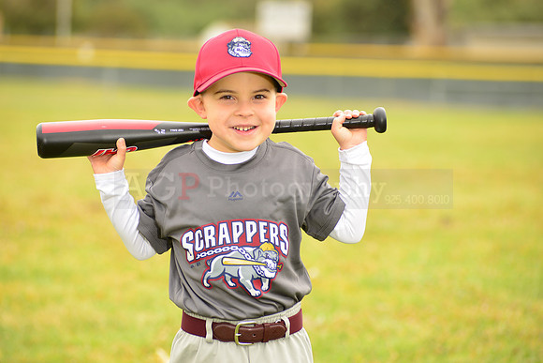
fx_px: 2565
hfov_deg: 12.1
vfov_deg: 8.1
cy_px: 182
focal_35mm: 170
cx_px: 272
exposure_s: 1/250
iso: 160
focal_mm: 170
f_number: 5.6
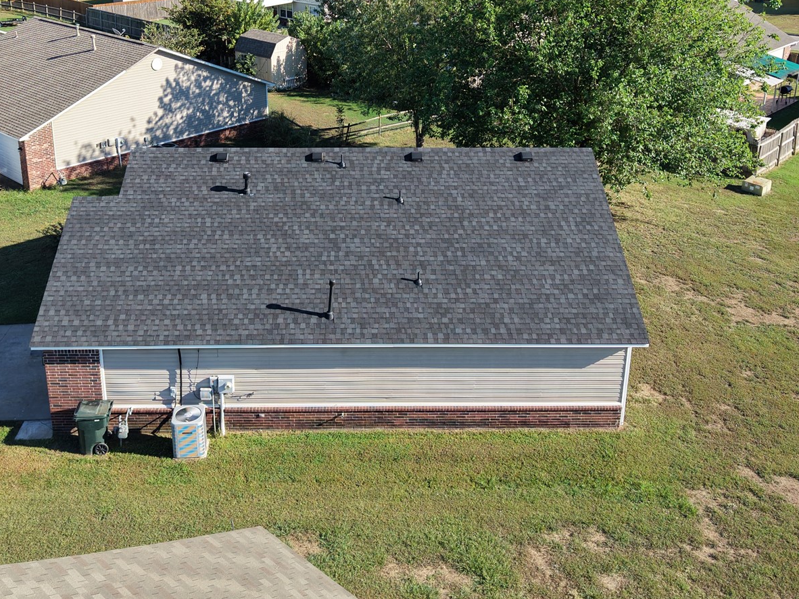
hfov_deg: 47.8
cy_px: 155
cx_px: 354
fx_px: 900
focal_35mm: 39
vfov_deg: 36.0
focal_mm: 8.67
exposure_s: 1/2500
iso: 290
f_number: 1.8
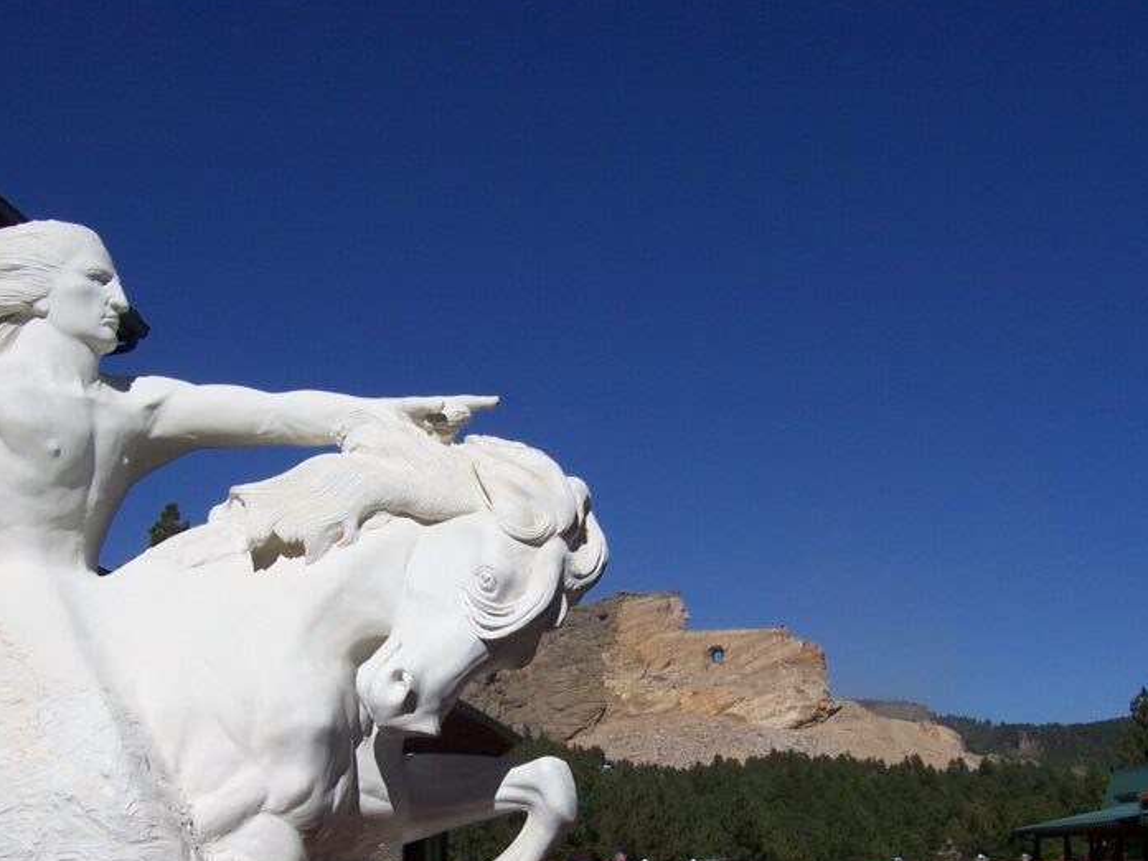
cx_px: 495
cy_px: 617
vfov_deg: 28.8
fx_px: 1658
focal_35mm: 50
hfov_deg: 38.1
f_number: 5.6
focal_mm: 5.6
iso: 80
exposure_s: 1/1500
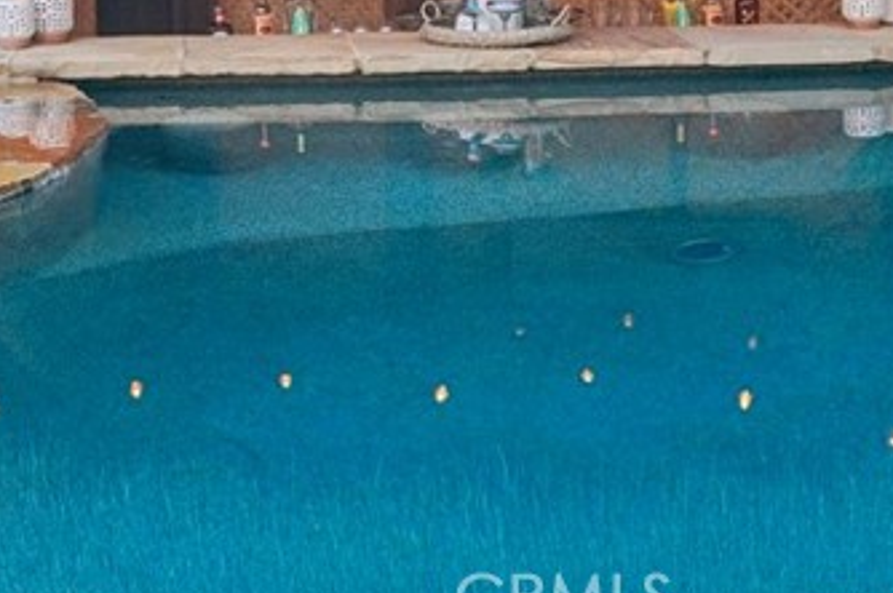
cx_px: 249
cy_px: -275
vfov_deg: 14.0
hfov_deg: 22.0
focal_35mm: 92
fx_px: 2280
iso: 400
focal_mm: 30
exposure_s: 1/10
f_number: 8
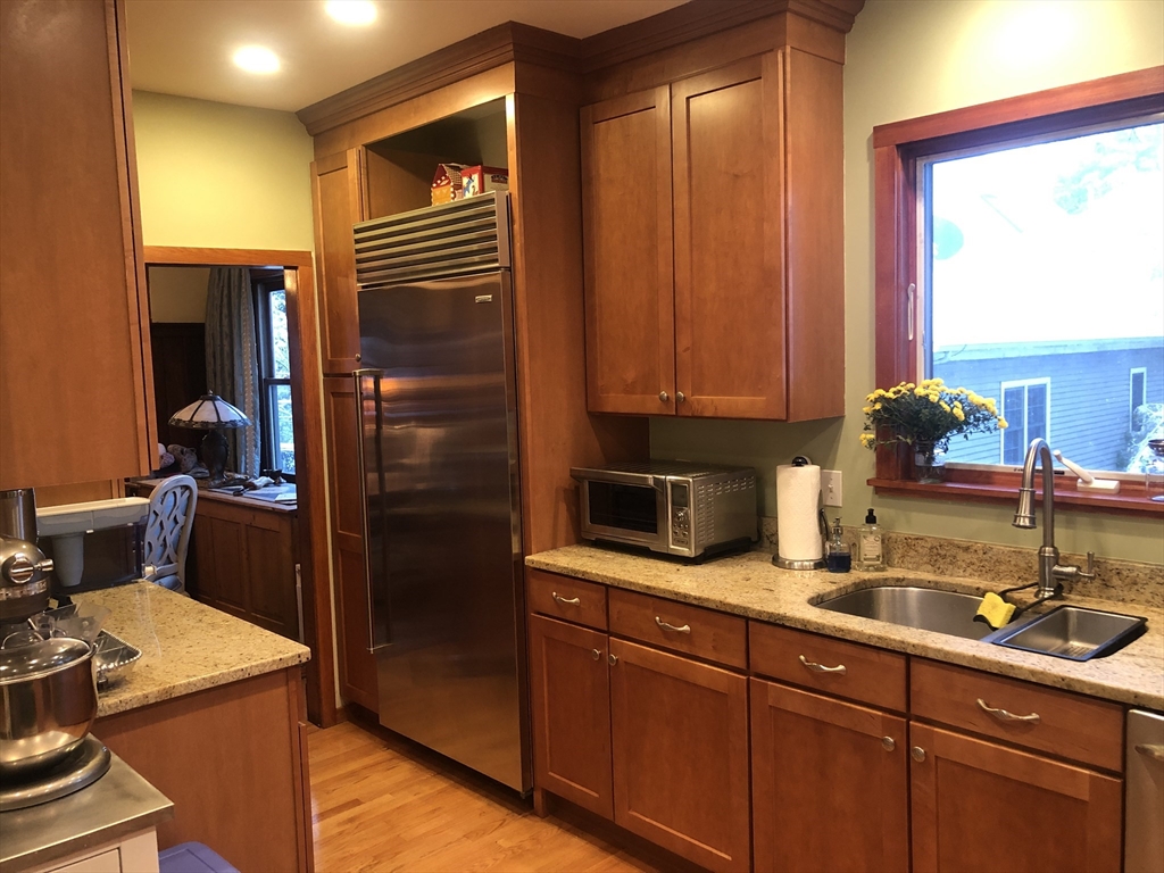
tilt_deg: -5.2
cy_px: 436
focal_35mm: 28
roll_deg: +2.3
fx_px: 942
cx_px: 582
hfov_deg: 63.4
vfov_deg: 49.7
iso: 64
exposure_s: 1/15
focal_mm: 4
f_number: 1.8
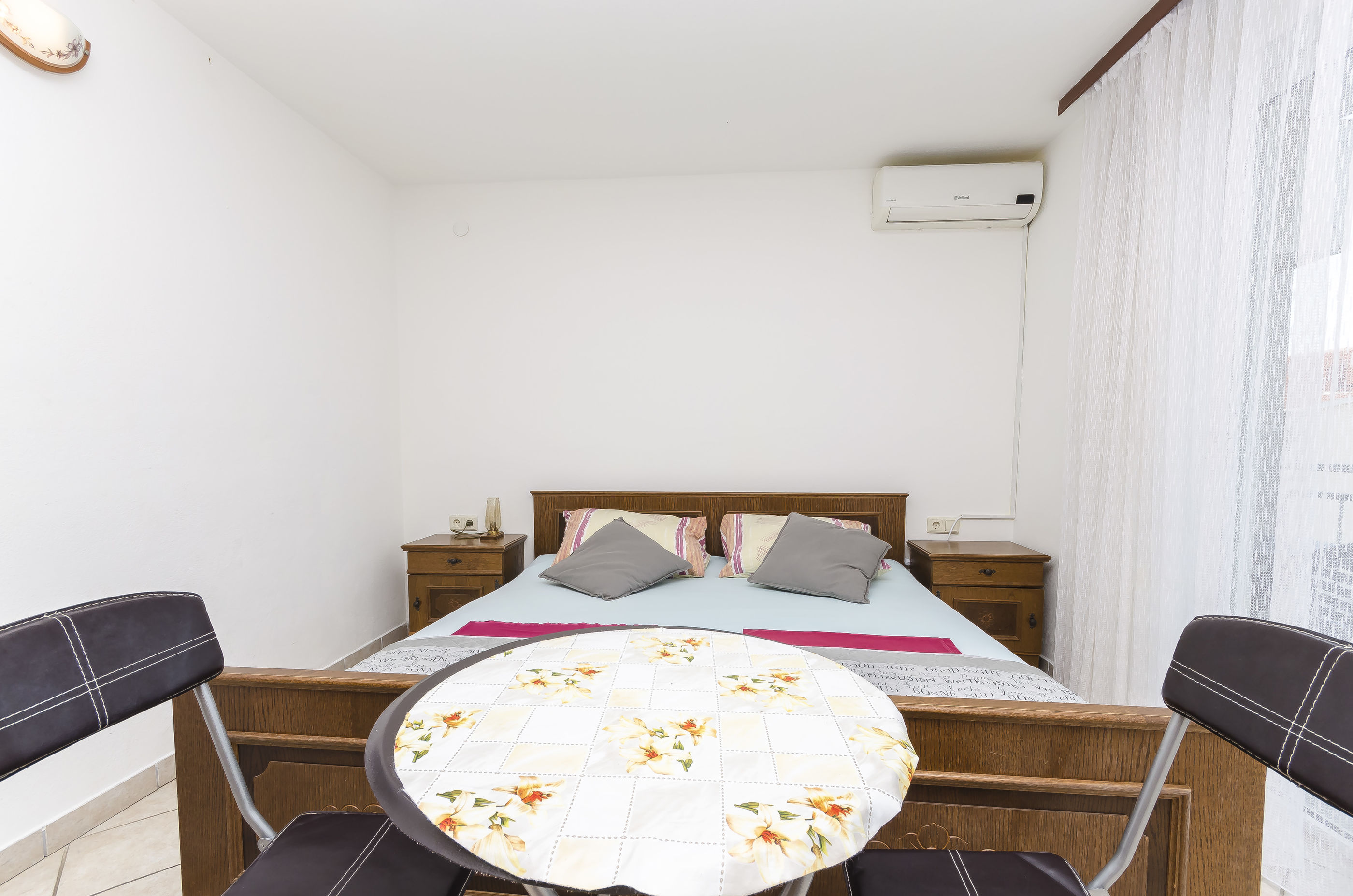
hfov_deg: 100.5
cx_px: 676
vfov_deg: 77.1
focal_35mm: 15
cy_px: 448
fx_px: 563
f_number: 9
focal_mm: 10
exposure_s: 1/125
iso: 200
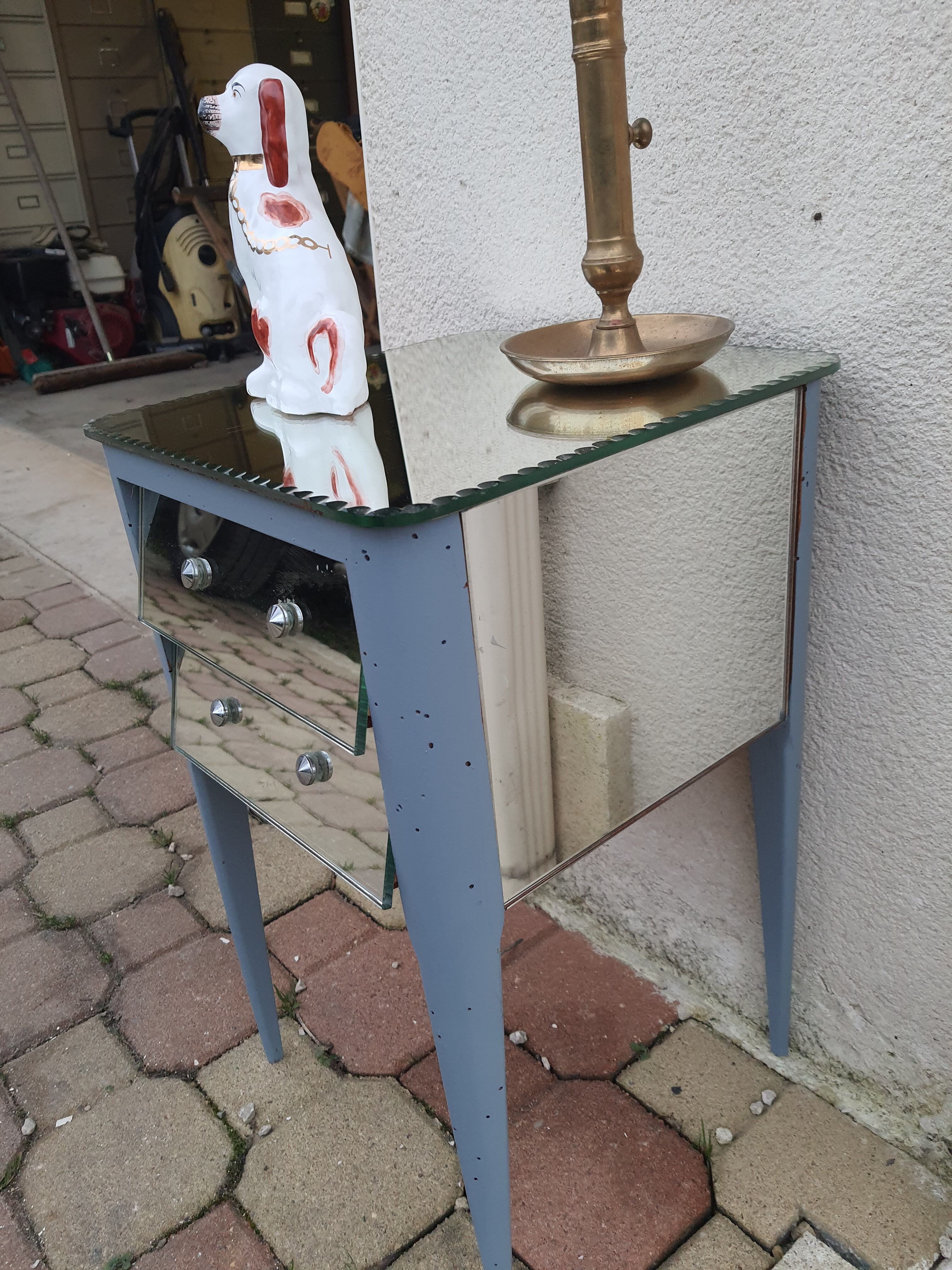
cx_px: 476
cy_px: 635
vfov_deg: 67.3
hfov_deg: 53.1
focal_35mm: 26
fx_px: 953
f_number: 1.7
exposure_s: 1/100
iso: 200
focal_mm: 4.32
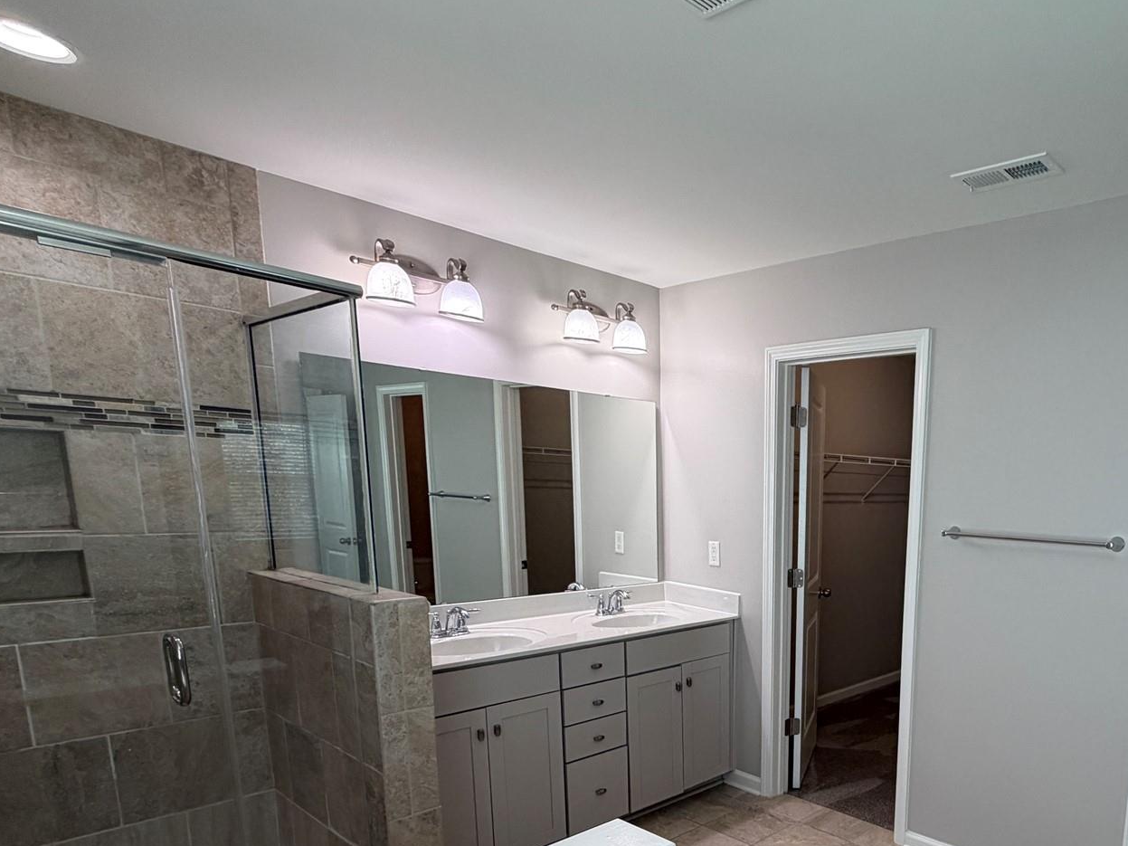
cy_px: 633
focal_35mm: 23
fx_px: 749
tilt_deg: -11.2
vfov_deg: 56.0
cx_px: 846
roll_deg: -1.6
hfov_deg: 69.1
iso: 125
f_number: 2.2
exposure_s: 1/120
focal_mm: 2.22
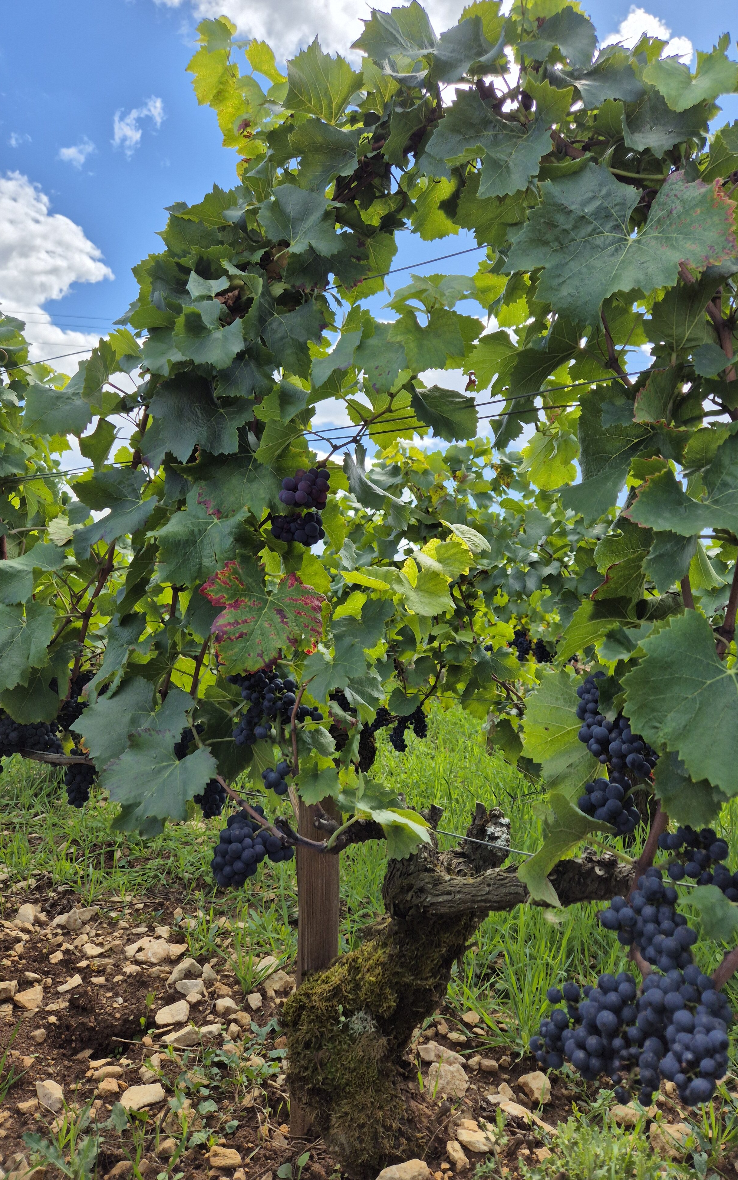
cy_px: 590
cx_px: 393
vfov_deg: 72.5
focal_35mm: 25
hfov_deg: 49.2
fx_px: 805
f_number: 1.8
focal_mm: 5.4
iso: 25
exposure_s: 1/2040
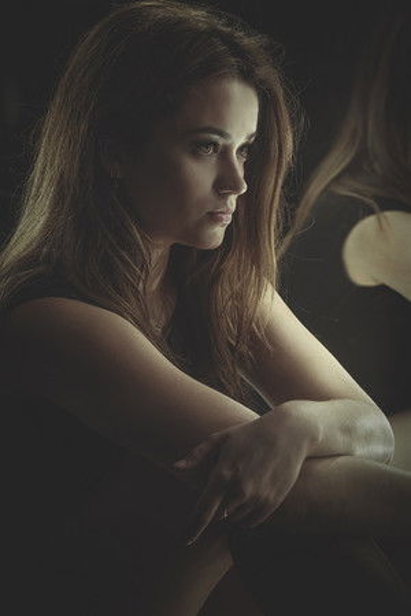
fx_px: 2397
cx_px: 206
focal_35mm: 140
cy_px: 308
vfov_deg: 14.7
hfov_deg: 9.8
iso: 1000
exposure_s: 1/160
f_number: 6.3
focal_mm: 140
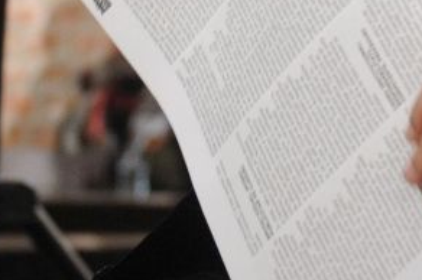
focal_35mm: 185
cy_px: -224
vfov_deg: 7.2
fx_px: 2166
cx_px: 302
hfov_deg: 11.1
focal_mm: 45
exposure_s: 1/30
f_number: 2.8
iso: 3200
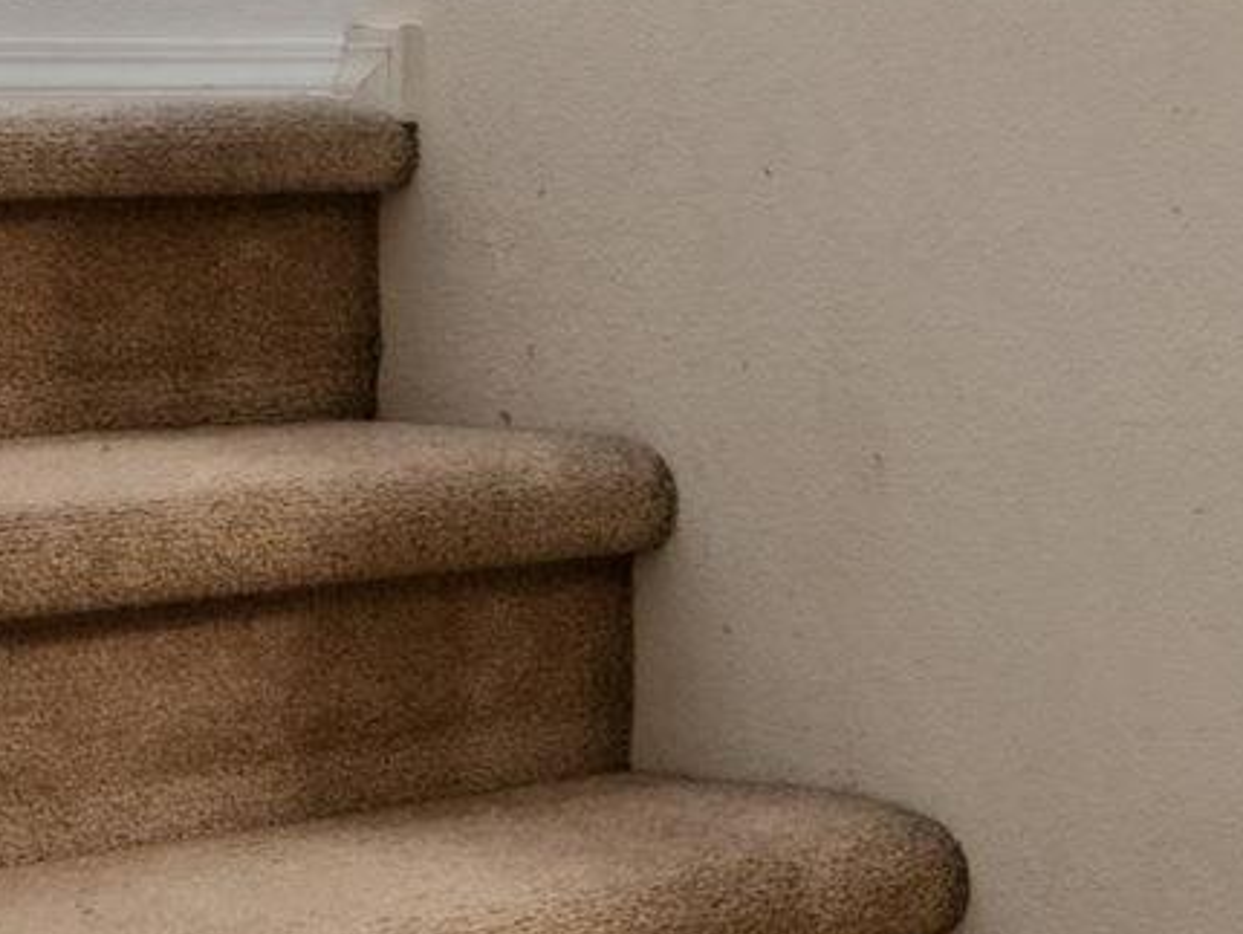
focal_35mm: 107
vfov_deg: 13.7
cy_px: 101
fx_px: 3849
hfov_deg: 14.8
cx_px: 2526
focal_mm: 15.6
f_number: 13
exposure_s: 1/2
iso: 400
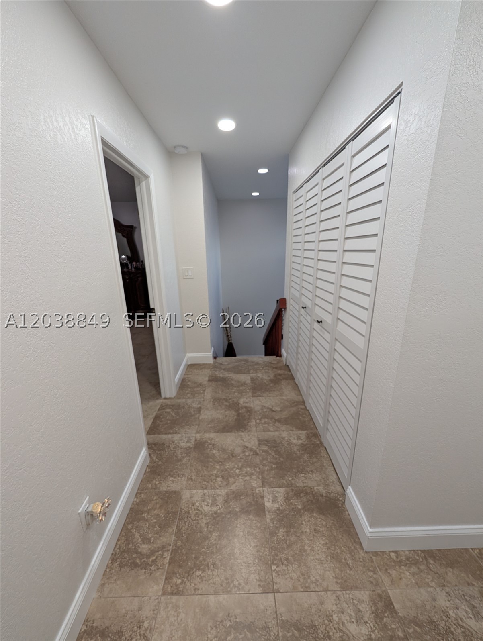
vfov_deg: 110.5
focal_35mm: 12
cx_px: 242
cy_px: 320
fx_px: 223
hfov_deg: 94.6
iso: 177
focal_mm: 2.02
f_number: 1.7
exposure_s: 1/120
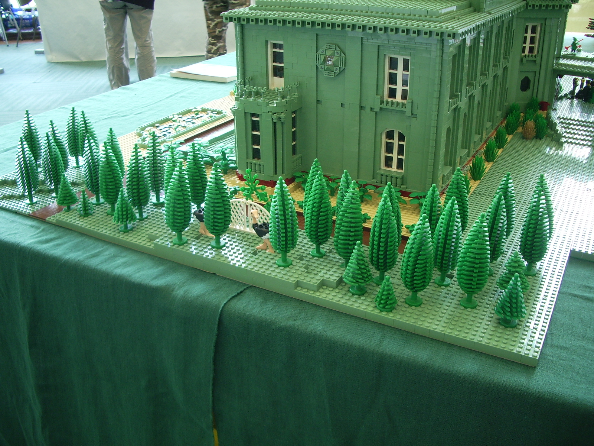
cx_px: 297
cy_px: 223
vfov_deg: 40.7
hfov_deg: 52.6
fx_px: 601
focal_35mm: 35
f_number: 2.6
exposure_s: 1/15
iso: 100
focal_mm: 5.8
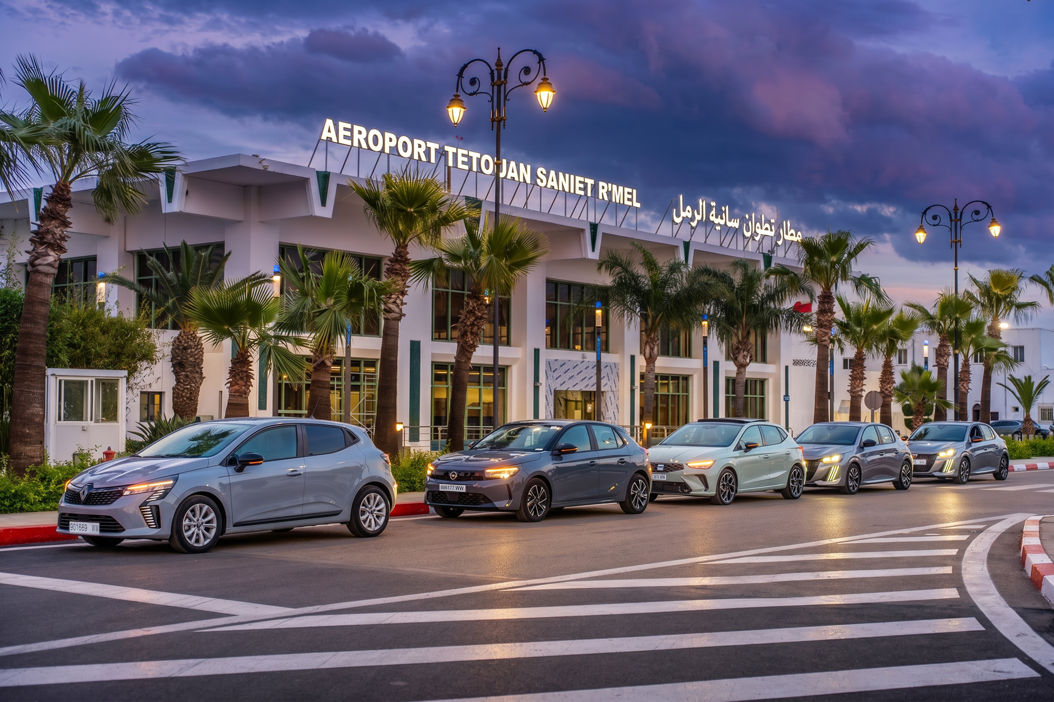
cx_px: 527
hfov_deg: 42.7
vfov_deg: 29.2
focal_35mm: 46
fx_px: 1347
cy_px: 351
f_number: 2.8
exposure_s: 1/200
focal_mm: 46
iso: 250
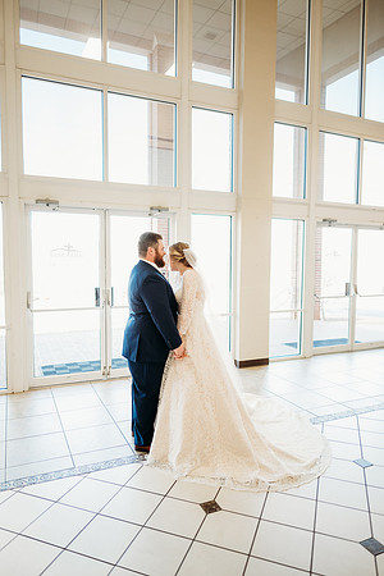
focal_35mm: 24
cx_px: 192
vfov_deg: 73.7
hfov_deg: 53.1
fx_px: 384
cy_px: 288
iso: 400
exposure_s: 1/160
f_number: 1.8
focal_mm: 24
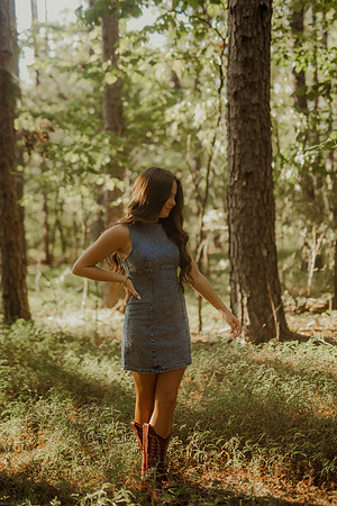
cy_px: 253
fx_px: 702
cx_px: 168
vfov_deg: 39.6
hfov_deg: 27.0
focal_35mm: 50
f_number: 1.4
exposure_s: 1/100
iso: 125
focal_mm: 50
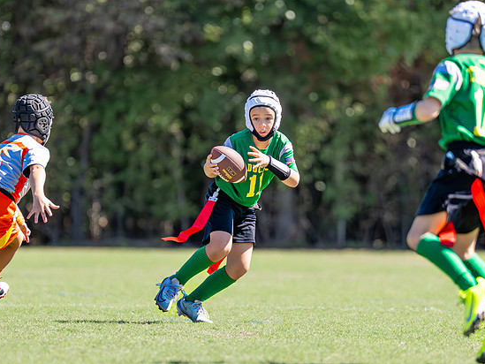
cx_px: 236
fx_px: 5956
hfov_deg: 4.7
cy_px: 209
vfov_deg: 3.5
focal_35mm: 425
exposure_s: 1/2000
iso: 200
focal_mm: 200
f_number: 2.8
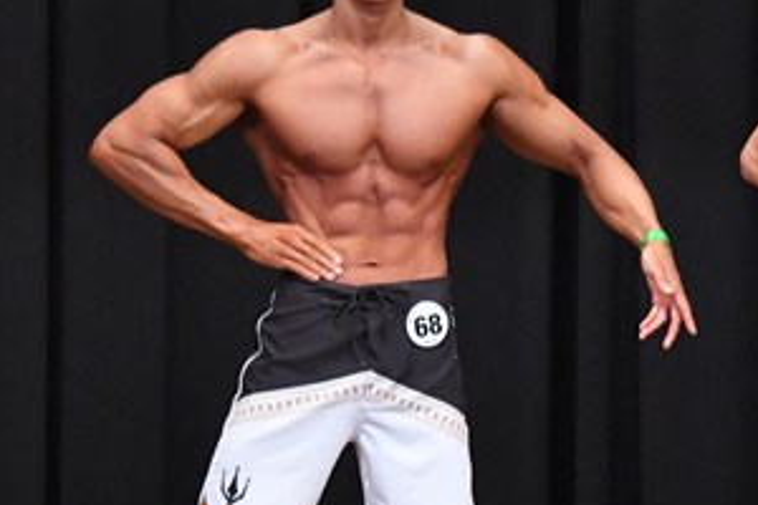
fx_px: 10969
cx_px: 608
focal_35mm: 521
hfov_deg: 4.0
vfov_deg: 2.6
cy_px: 386
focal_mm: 135
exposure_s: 1/400
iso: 8000
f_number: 5.6
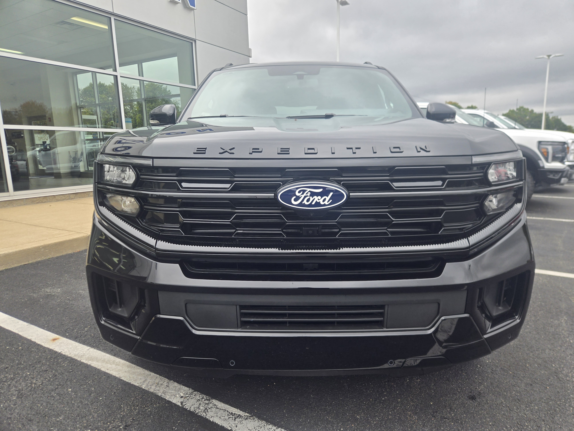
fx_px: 381
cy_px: 216
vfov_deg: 58.9
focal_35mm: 23
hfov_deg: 73.9
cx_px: 287
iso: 25
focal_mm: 5.4
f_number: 1.8
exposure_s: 1/365
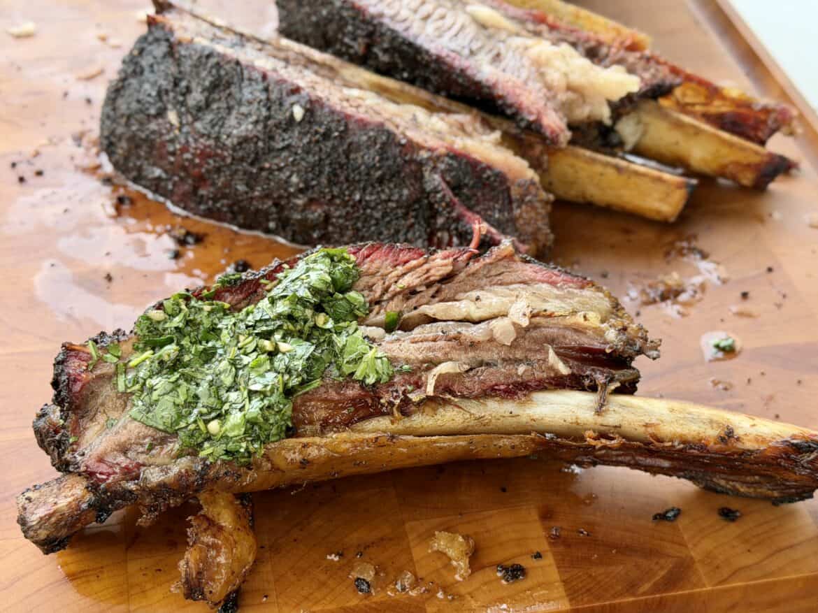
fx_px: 1134
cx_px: 409
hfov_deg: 39.7
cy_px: 306
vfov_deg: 30.3
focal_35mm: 48
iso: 80
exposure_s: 1/553
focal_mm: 6.76
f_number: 1.78
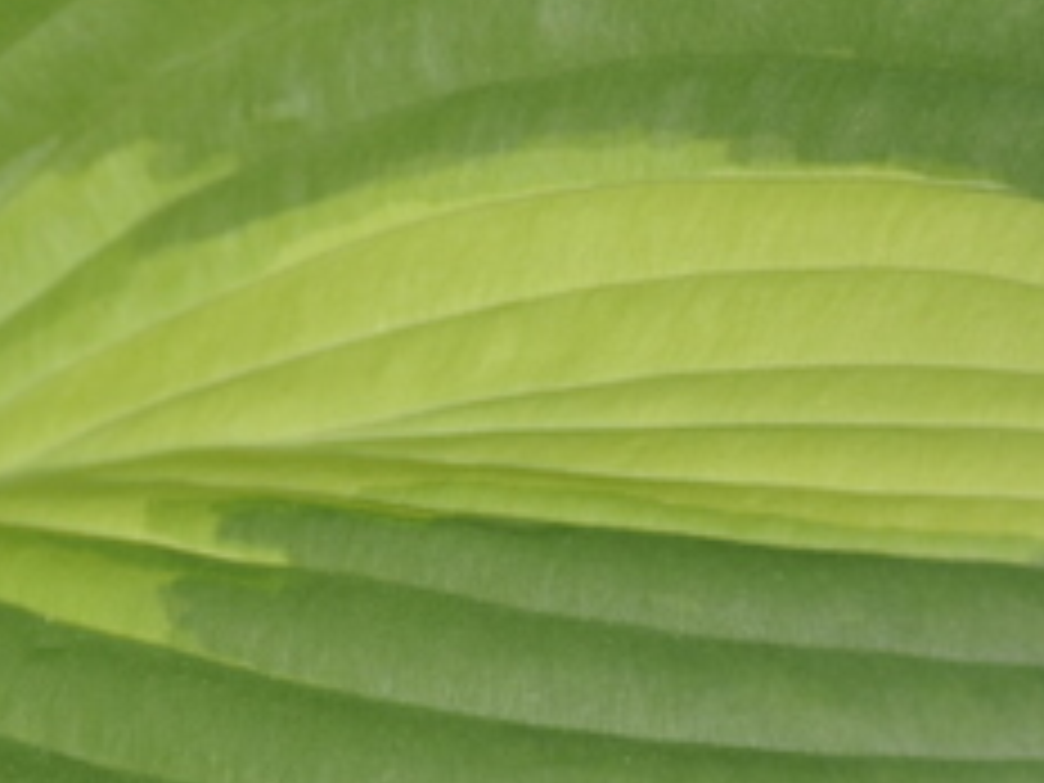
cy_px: 333
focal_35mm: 522
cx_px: 302
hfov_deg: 3.8
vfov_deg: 2.9
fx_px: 15733
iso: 280
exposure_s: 1/500
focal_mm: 105
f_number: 5.6
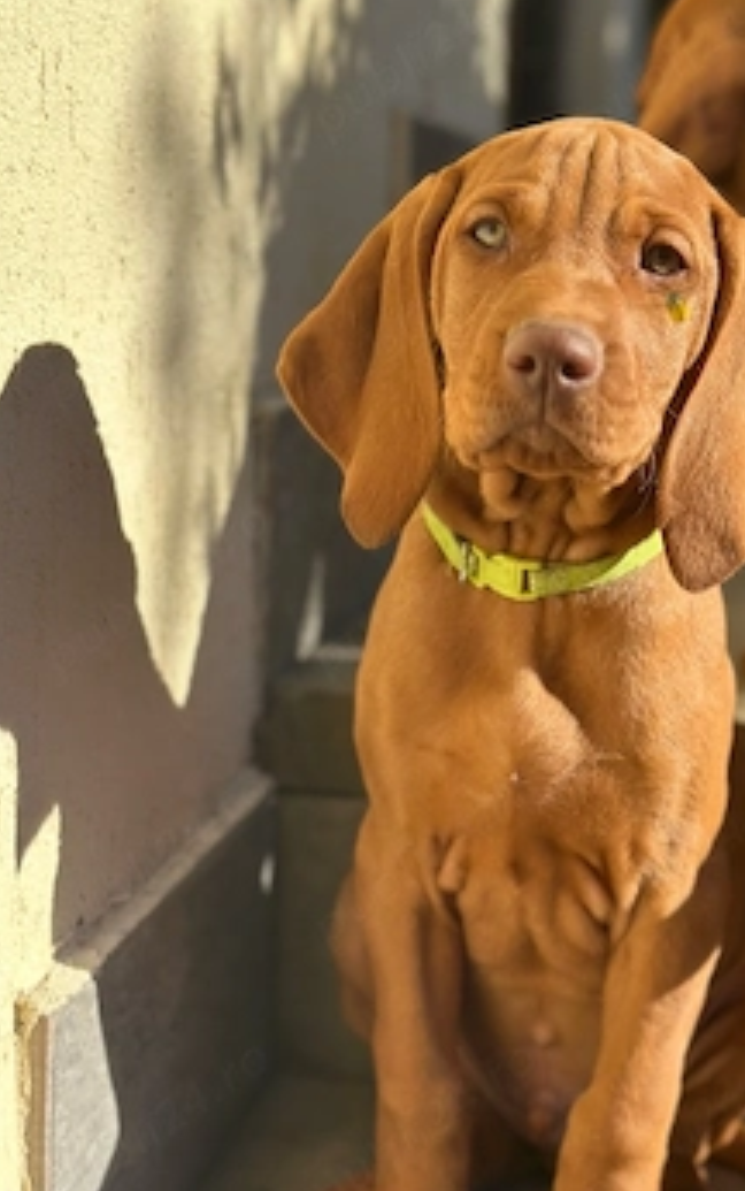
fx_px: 1914
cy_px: 632
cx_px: 493
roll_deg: -4.5
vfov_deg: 34.5
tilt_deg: -9.9
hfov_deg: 21.9
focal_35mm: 59
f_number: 1.78
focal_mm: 6.86
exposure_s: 1/2732
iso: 80
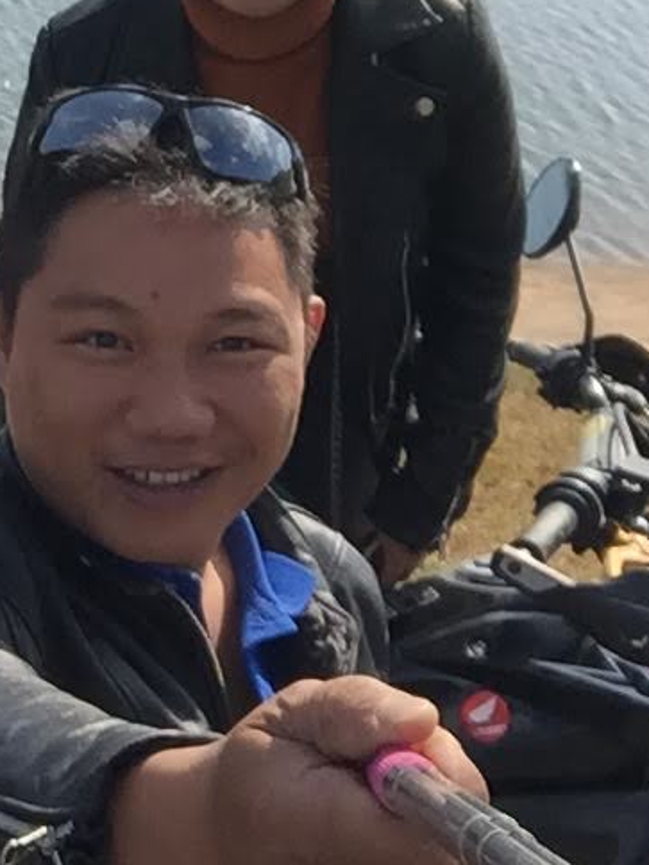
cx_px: 75
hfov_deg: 17.7
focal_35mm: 82
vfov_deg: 23.8
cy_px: 323
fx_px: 2050
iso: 32
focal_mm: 2.65
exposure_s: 1/1029
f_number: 2.2
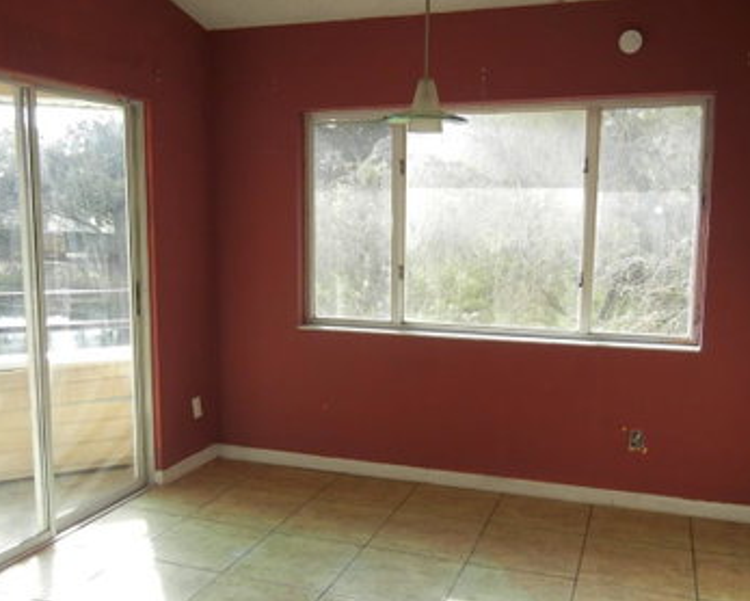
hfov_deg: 50.3
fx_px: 800
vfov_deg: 41.2
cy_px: 326
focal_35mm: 36
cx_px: 366
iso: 160
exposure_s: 1/177
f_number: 3.5
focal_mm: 5.4
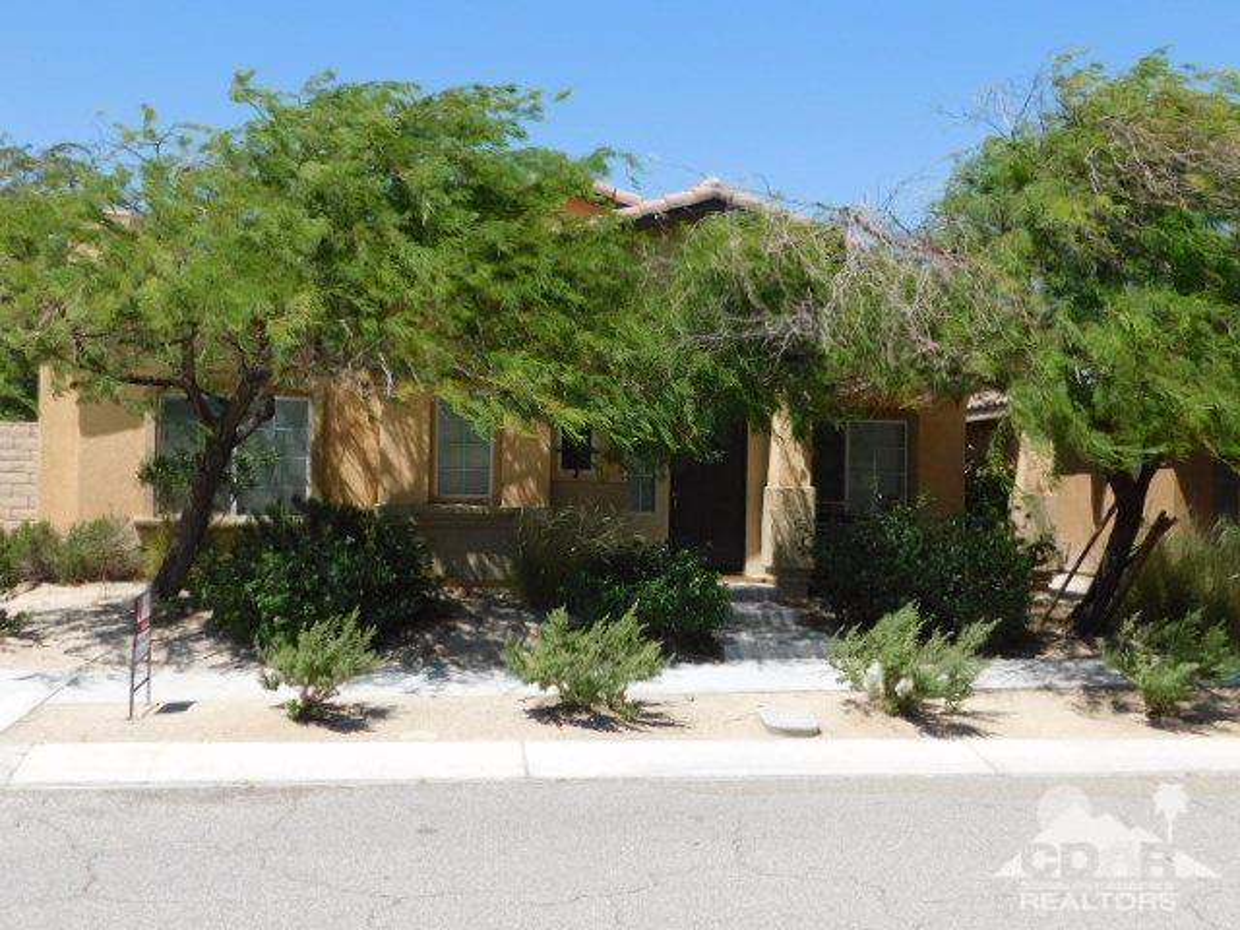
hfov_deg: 51.4
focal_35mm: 36
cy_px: 465
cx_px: 620
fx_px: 1290
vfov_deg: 39.7
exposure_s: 1/1000
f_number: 3.5
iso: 125
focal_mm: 6.3
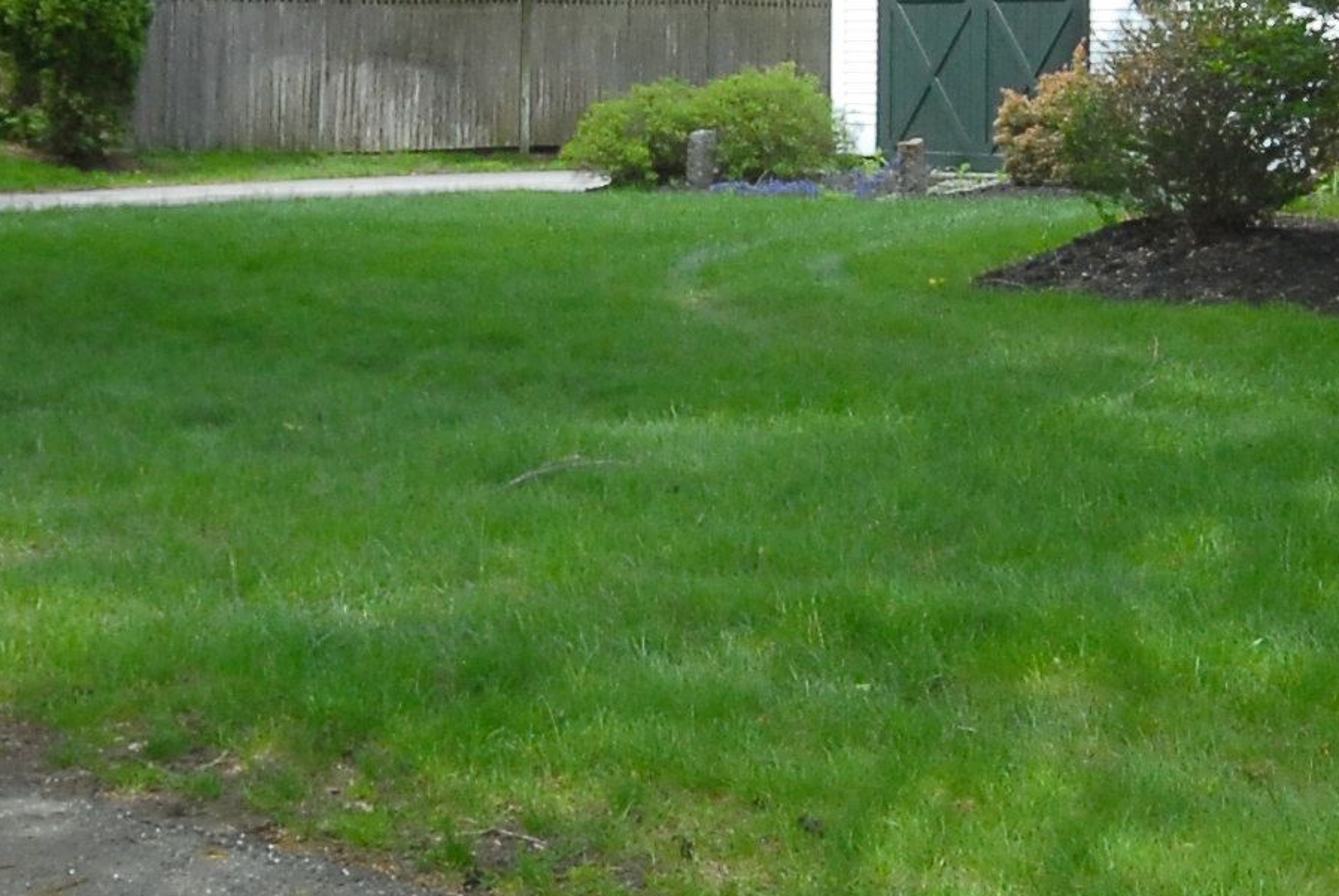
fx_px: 2650
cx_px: 920
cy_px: 72
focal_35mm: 71
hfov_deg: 28.1
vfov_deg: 18.8
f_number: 9
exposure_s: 1/100
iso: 400
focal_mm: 11
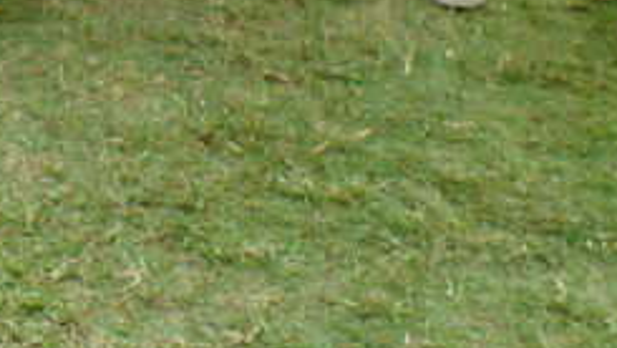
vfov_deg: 9.2
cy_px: -565
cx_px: -199
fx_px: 1866
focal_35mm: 114
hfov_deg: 17.5
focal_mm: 4.5
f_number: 2.5
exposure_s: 1/500
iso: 80
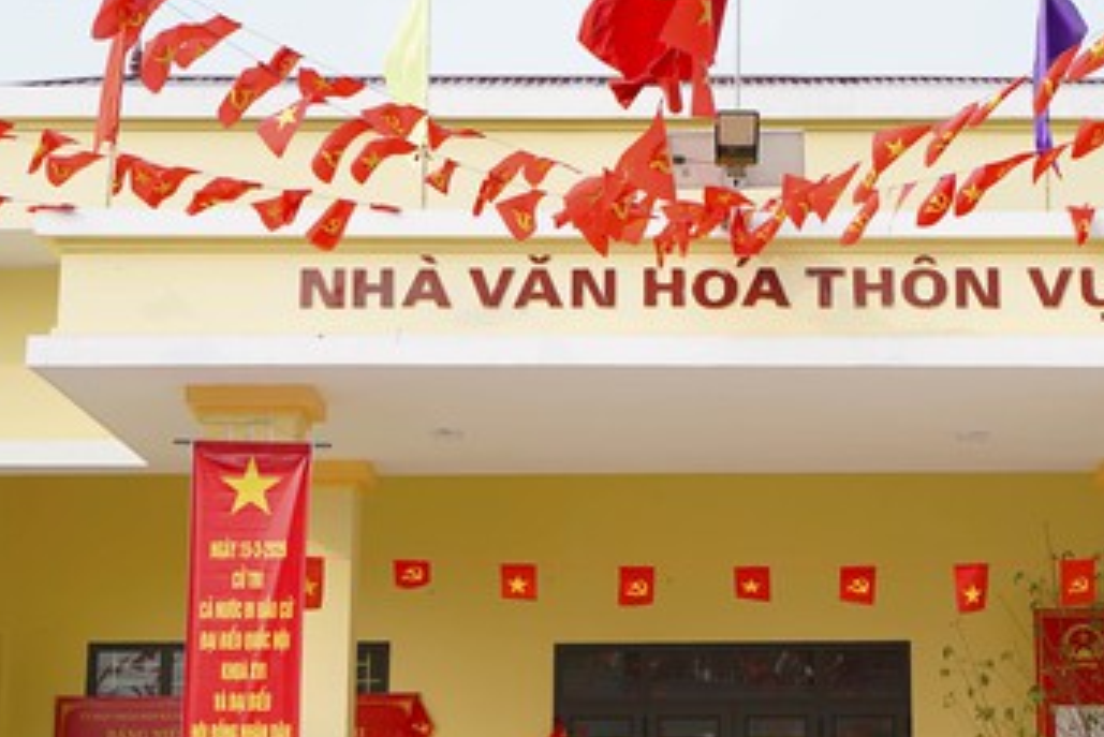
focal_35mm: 97
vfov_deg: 14.1
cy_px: 220
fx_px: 2976
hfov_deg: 20.9
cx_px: 776
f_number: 4
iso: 160
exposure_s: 1/800
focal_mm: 45
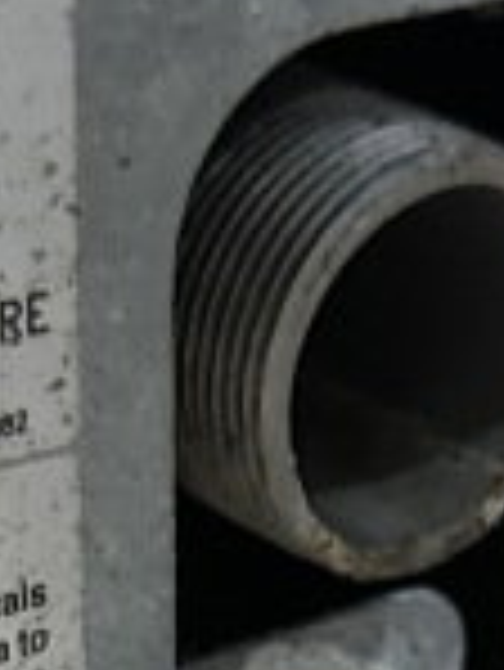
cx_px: 207
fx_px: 2539
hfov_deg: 11.3
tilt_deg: -37.4
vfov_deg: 13.3
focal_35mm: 131
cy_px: 1266
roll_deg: -3.1
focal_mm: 6.86
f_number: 1.78
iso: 1000
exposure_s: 1/48
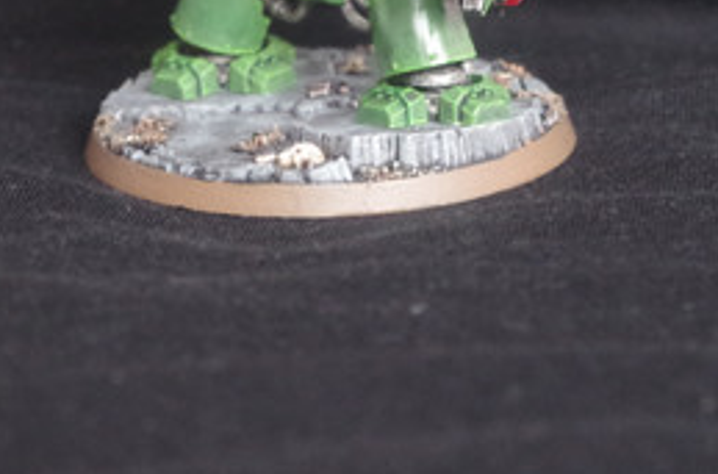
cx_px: 319
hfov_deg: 10.2
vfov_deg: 6.7
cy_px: -78
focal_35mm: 203
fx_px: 4036
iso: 3200
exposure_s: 1/10
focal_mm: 55
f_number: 7.1
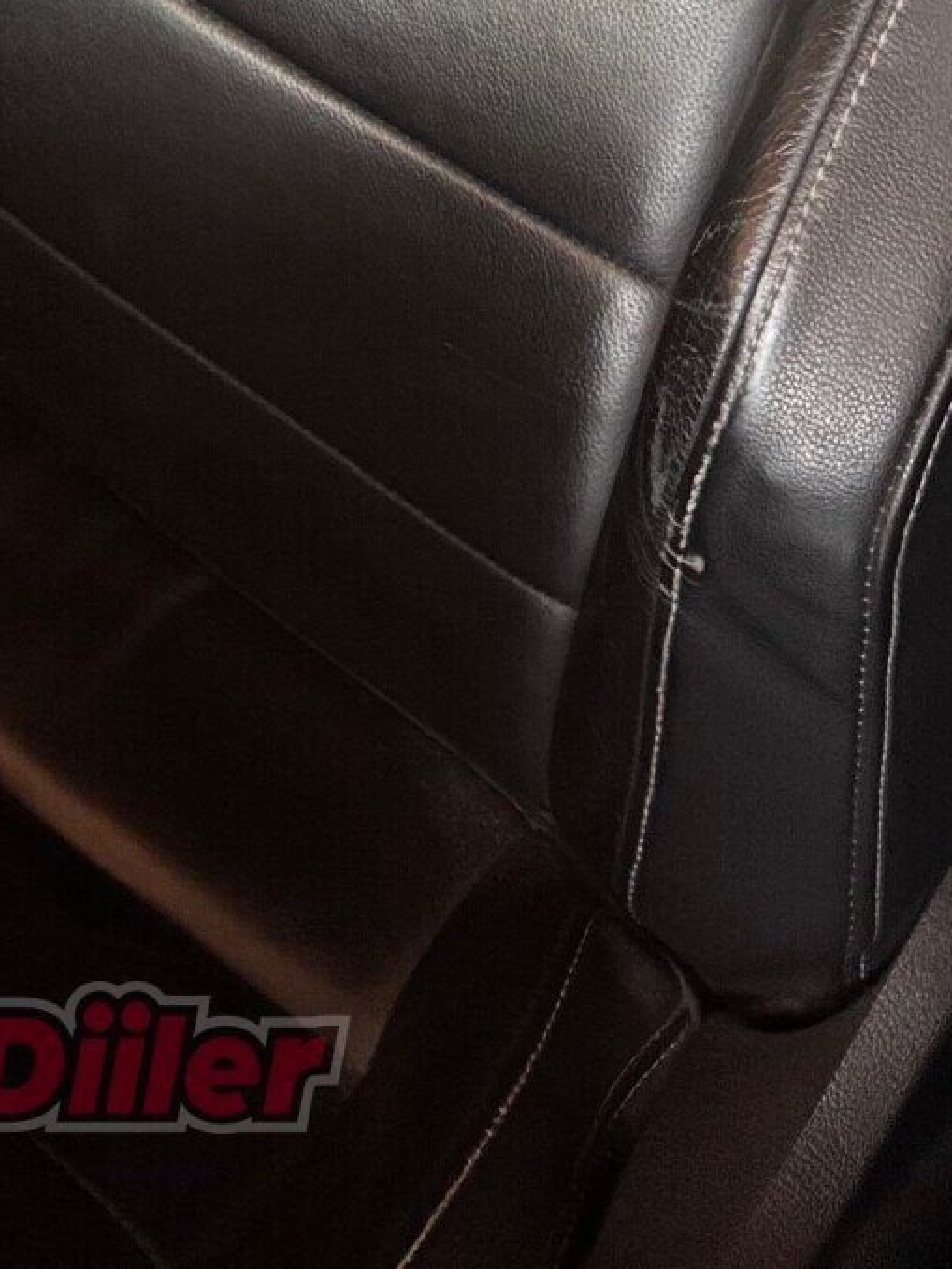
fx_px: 3371
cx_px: -21
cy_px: -1097
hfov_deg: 15.7
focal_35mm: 92
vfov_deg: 17.0
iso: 1000
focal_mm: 6.76
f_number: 1.78
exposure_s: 1/28
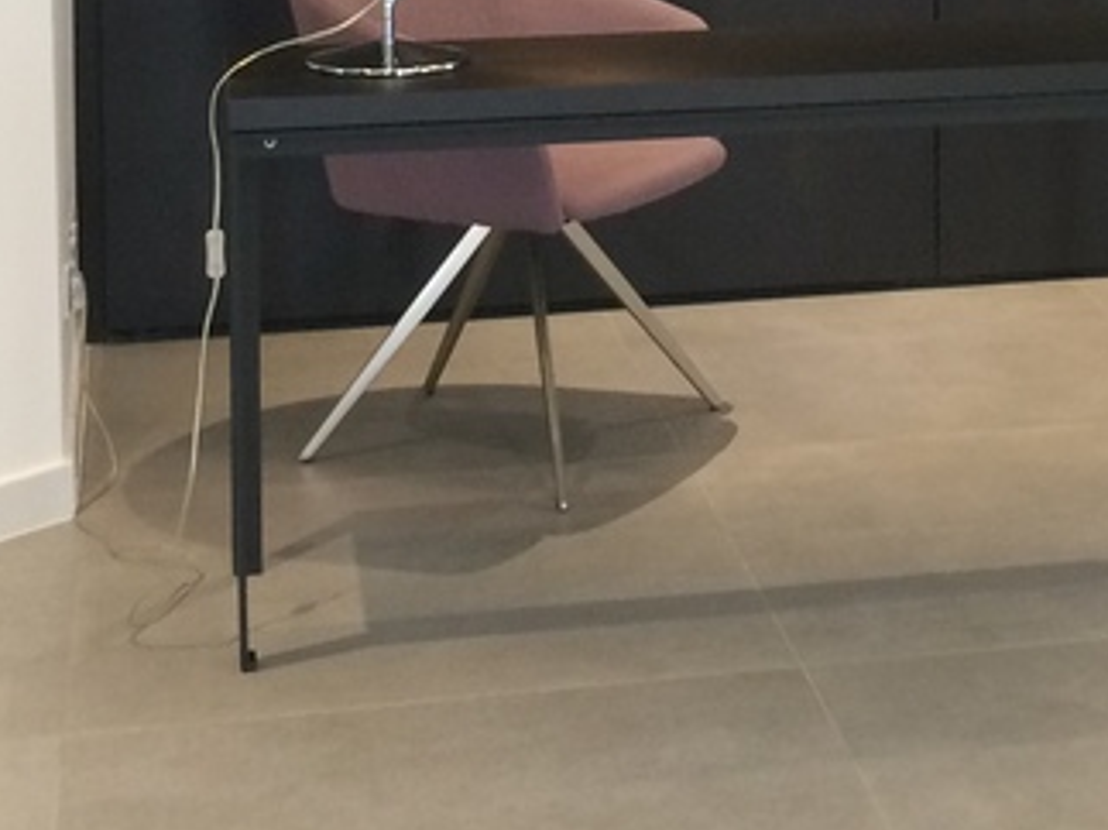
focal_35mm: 92
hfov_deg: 21.1
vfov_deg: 15.3
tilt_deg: -5.6
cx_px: 854
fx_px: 2944
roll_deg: +0.7
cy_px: -226
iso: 160
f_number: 2.2
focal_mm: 4.15
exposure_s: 1/33
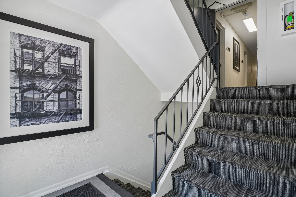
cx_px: 148
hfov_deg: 95.0
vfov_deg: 72.0
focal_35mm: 16
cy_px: 98
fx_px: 136
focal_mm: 11
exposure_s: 1/30
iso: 250
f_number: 8
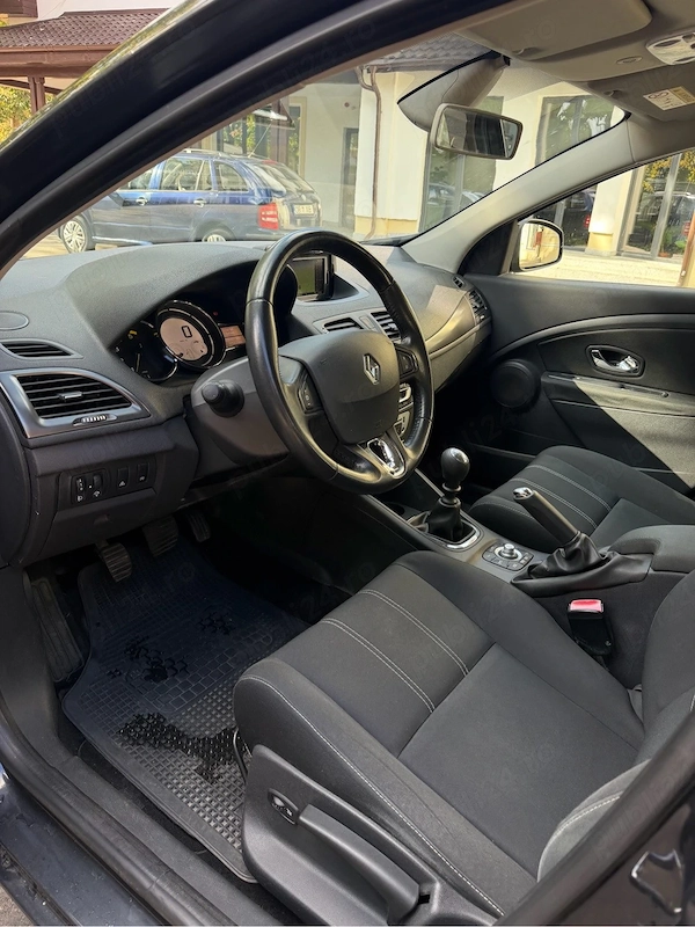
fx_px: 642
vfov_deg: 71.6
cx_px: 348
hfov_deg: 56.8
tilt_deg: -22.9
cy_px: 464
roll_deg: -4.1
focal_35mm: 24
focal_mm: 6.76
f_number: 1.78
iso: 160
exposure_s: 1/219
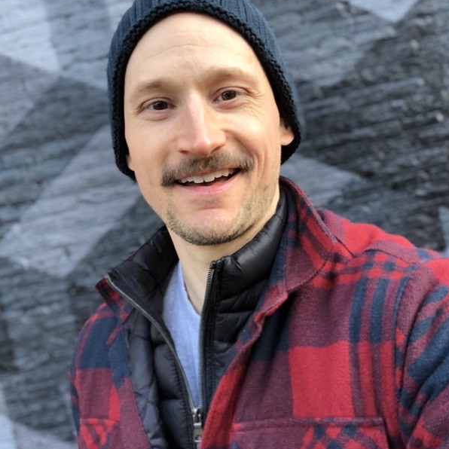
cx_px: 226
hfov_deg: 43.9
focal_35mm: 38
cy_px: 231
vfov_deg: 43.9
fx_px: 558
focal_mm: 2.87
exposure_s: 1/30
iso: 25
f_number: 2.2
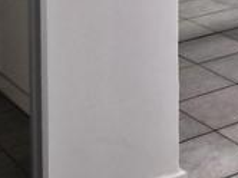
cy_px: -171
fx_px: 762
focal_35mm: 111
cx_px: 337
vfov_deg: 11.9
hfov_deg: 16.5
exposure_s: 1/100
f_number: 1.8
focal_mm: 5.54
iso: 160
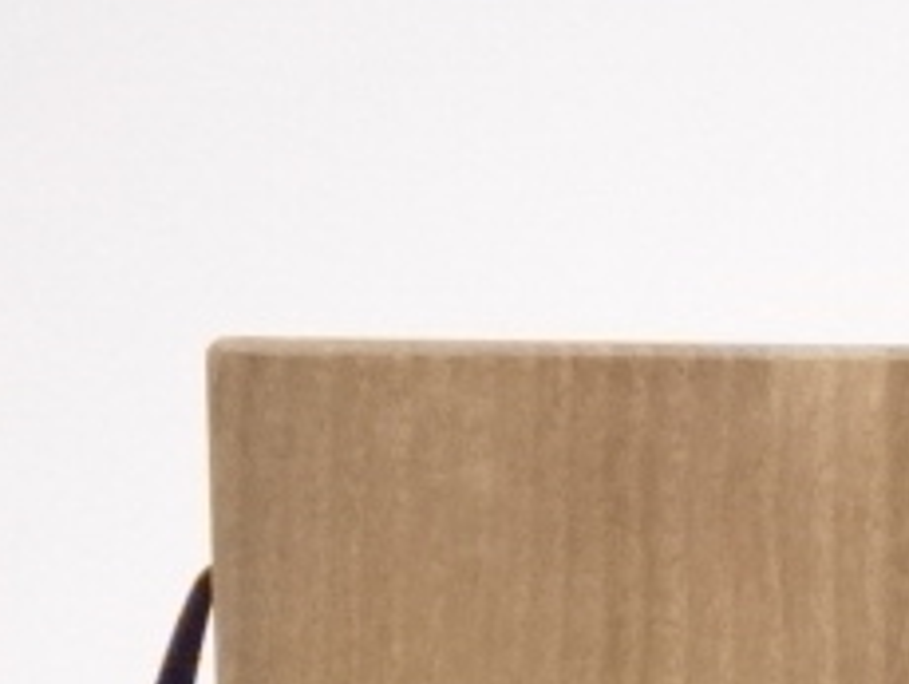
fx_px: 3654
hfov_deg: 13.6
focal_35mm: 139
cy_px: 945
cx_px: 1241
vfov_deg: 10.4
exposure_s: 1/125
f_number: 4.5
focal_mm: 8.51
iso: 3200
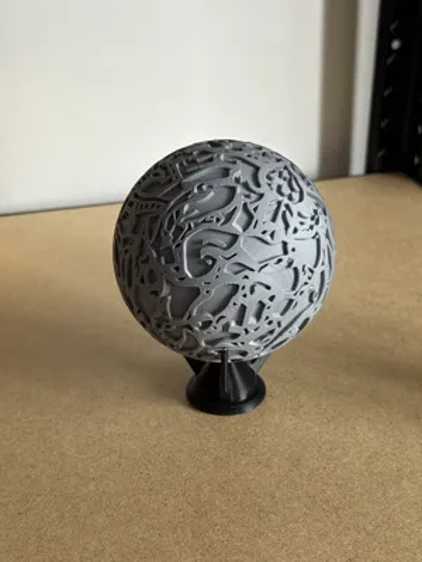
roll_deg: +0.6
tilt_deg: -27.2
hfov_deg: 30.3
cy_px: 281
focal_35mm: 48
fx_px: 780
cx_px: 211
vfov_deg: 39.7
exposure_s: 1/60
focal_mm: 6.76
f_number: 1.78
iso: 125
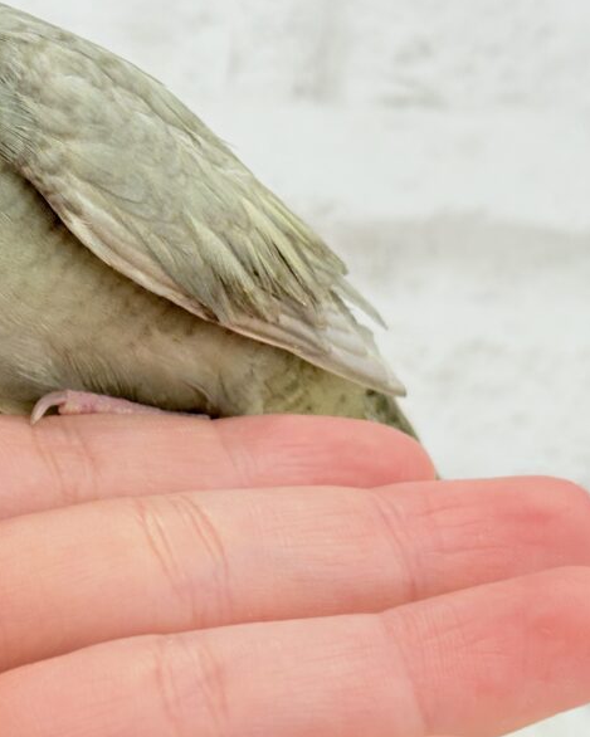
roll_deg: -2.7
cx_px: 82
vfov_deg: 18.4
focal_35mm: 104
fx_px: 2269
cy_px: 277
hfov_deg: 14.7
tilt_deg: -3.4
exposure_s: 1/100
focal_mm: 5.96
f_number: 1.6
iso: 64
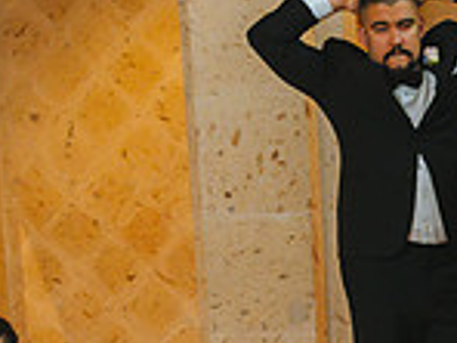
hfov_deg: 18.7
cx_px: 463
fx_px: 1347
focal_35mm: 102
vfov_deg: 13.9
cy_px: 445
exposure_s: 1/160
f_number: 4
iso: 4000
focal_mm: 27
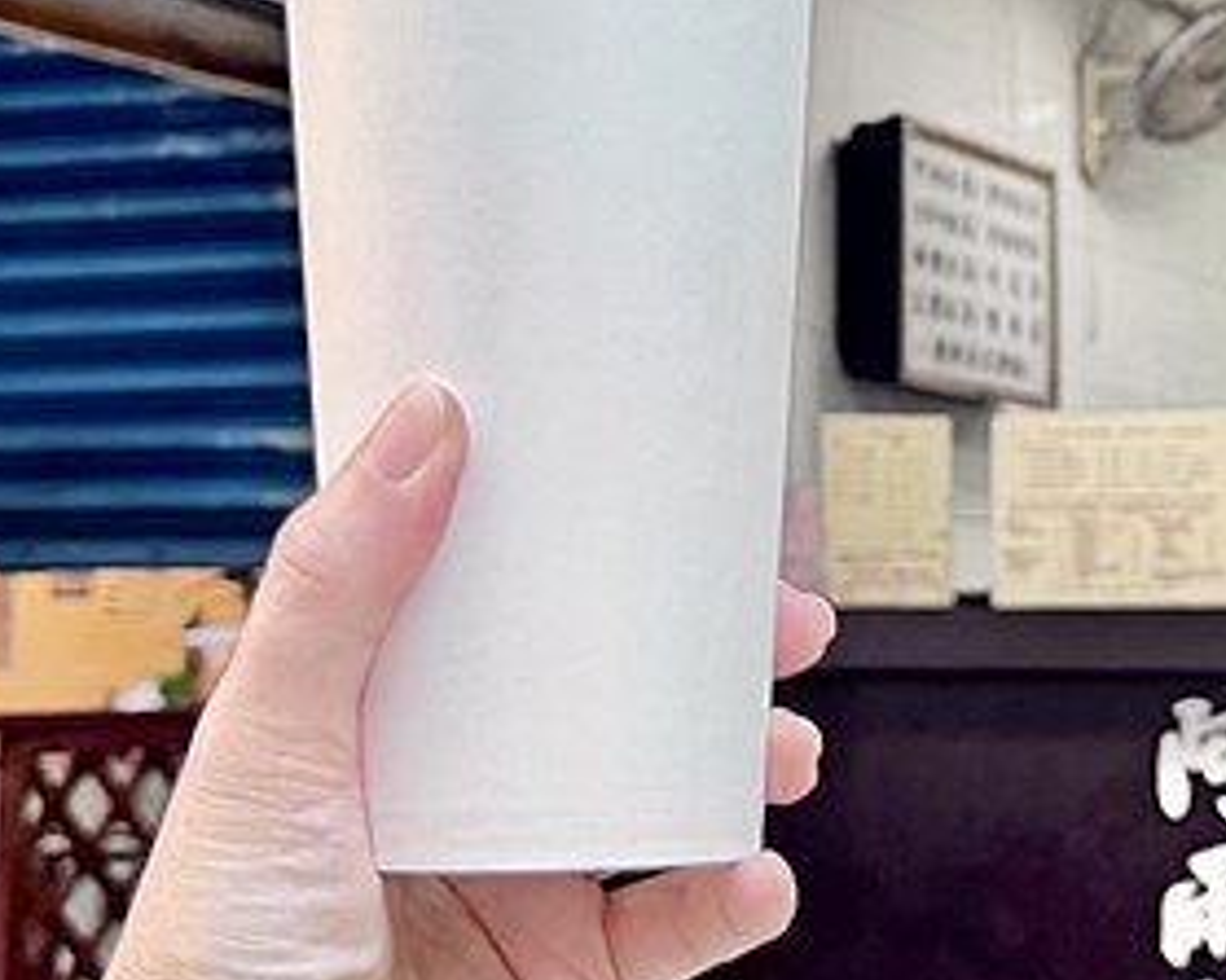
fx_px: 3047
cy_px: 286
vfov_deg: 18.2
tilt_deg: +7.0
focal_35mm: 84
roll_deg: +0.4
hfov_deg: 22.5
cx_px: 971
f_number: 1.78
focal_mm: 6.76
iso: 160
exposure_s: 1/120
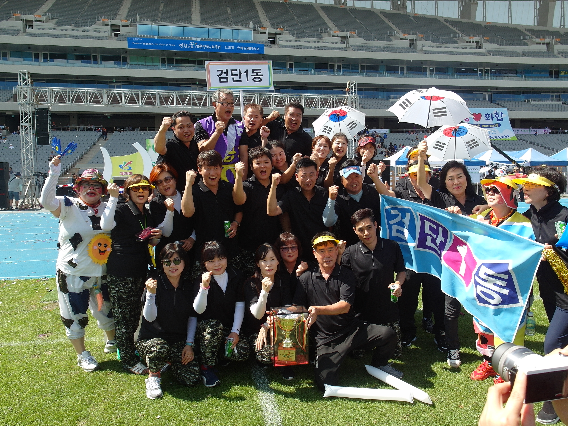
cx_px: 284
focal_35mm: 24
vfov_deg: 56.8
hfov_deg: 71.6
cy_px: 213
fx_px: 394
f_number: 2.8
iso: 80
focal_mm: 5.2
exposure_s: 1/750
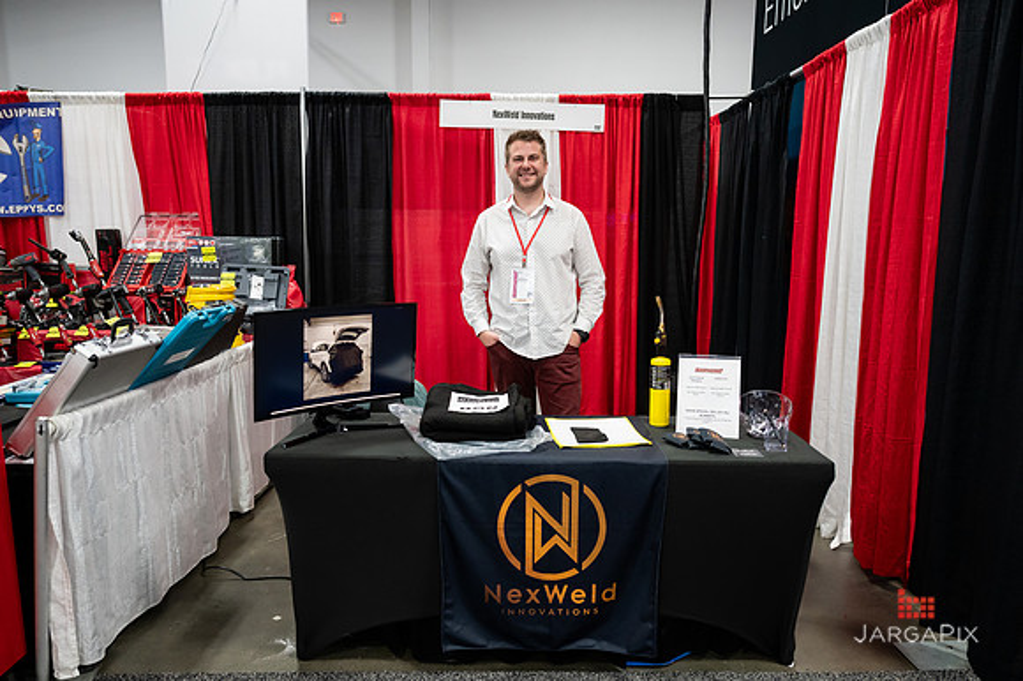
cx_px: 517
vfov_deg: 50.4
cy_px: 345
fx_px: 723
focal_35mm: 25
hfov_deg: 70.5
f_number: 3.2
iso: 3200
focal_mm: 24
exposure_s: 1/200
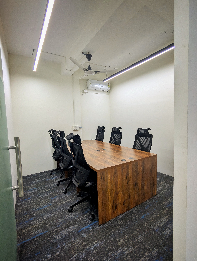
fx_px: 121
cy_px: 130
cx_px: 98
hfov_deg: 78.2
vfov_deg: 94.4
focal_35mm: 16
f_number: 2.2
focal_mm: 2.35
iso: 48
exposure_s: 1/50
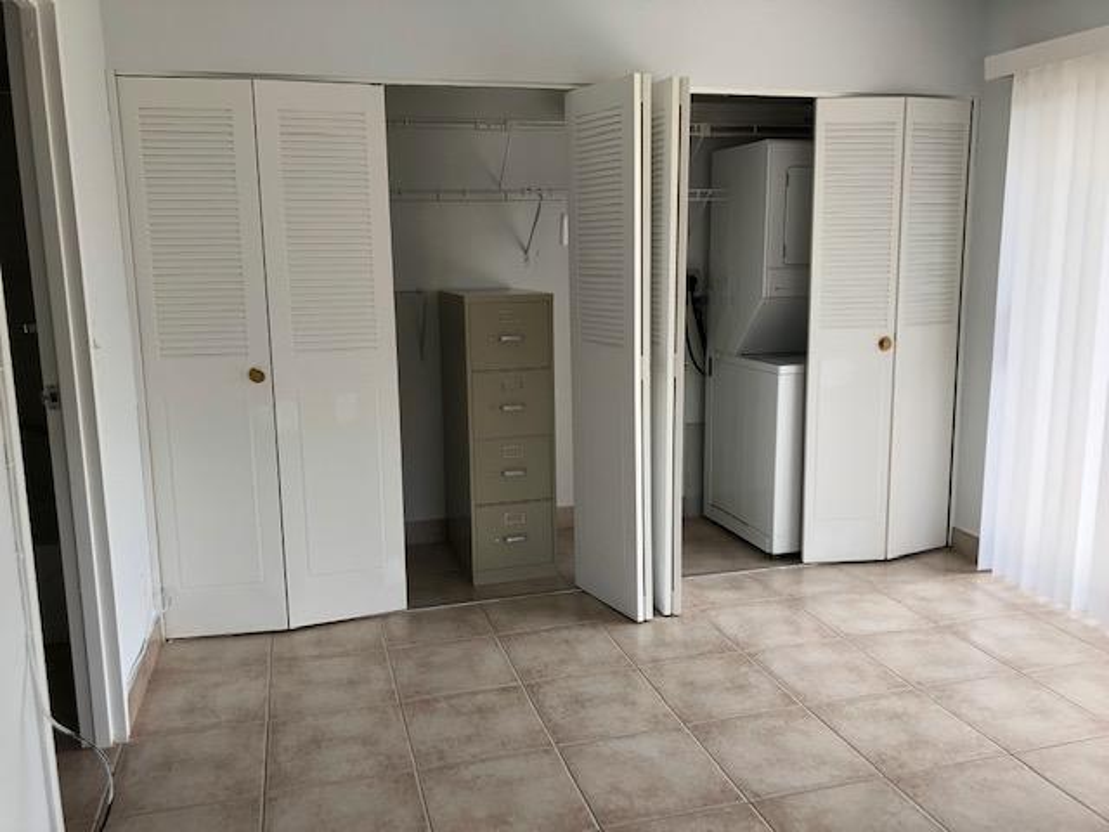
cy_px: 416
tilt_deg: -11.1
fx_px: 897
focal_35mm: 28
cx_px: 554
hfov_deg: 63.4
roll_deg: +0.2
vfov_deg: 49.7
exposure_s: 1/120
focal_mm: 3.99
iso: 25
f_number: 1.8
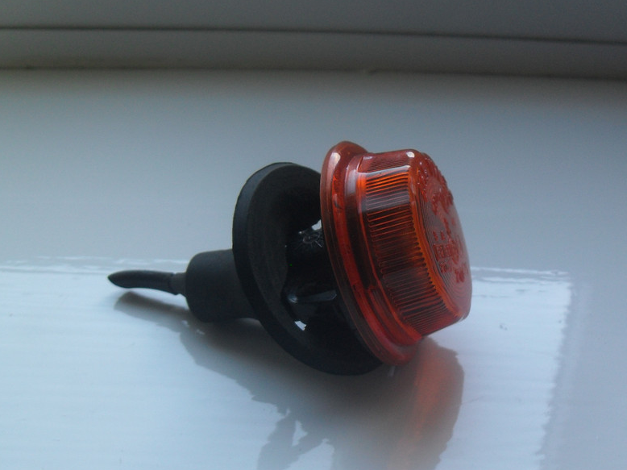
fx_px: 869
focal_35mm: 48
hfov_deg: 39.5
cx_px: 380
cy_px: 286
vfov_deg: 30.2
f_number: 2.8
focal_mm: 6.2
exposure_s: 1/45
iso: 100
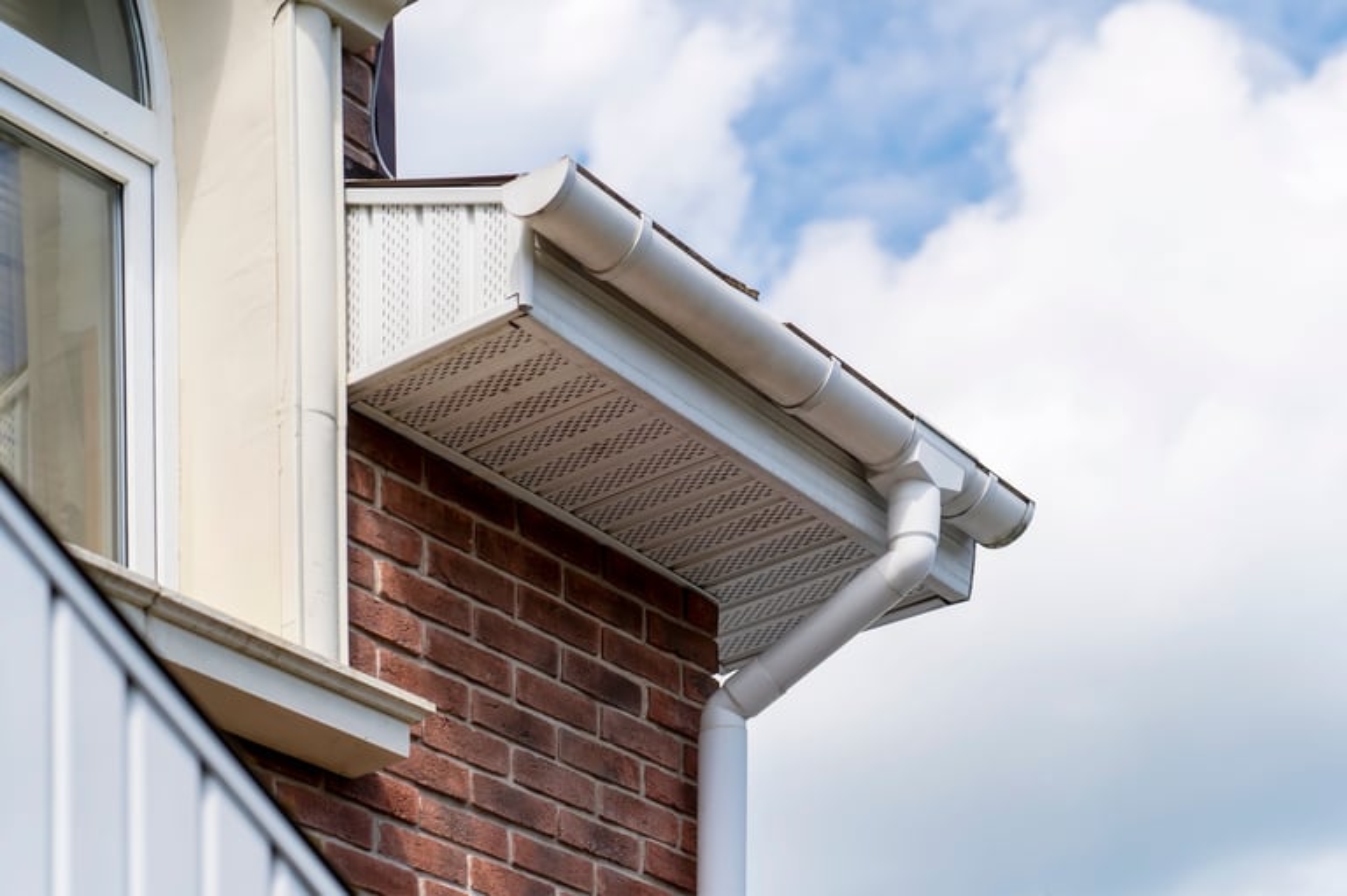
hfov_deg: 19.5
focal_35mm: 105
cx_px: 674
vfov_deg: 13.0
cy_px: 448
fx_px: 3926
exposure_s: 1/4000
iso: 400
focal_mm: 105
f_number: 4
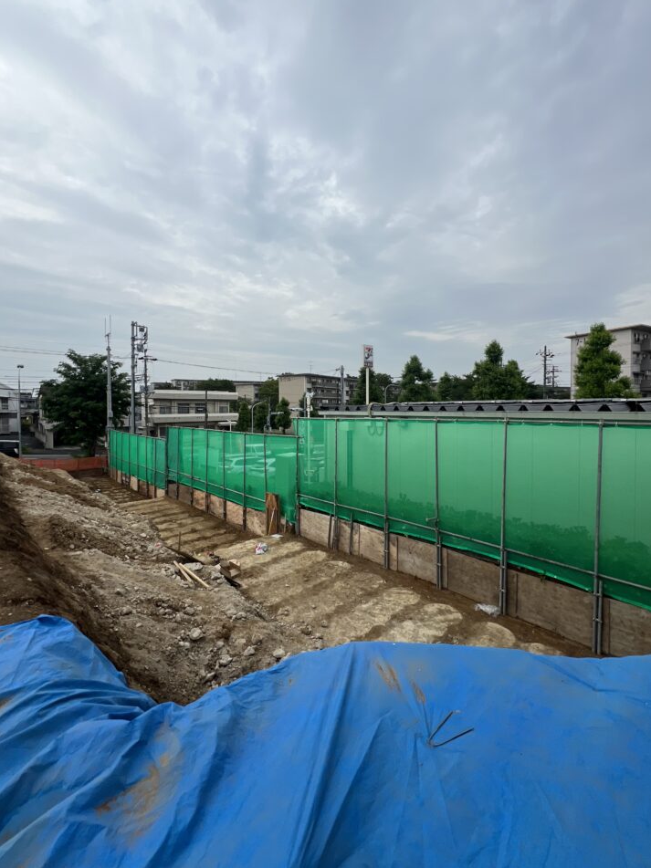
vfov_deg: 102.0
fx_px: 351
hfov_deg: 85.7
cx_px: 320
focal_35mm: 14
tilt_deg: -1.9
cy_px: 416
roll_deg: -0.1
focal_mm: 1.57
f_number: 1.8
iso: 32
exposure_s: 1/1376
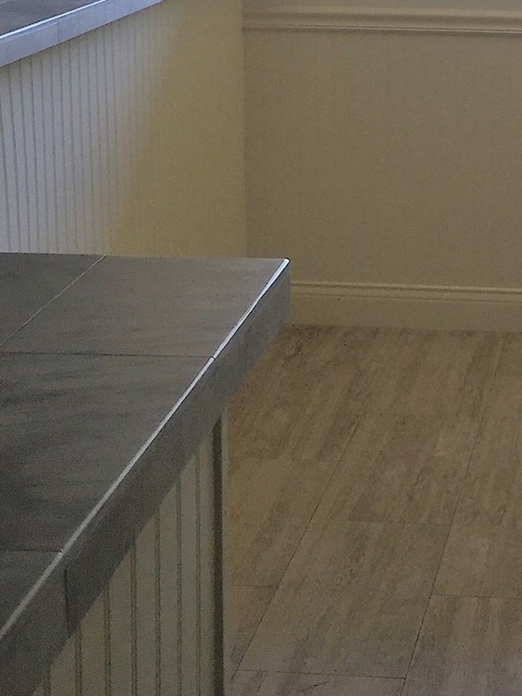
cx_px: 542
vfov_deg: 24.0
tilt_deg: -8.4
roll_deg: -1.7
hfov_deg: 18.1
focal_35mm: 79
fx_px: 1588
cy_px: 61
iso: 32
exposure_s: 1/60
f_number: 2.2
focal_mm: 4.15
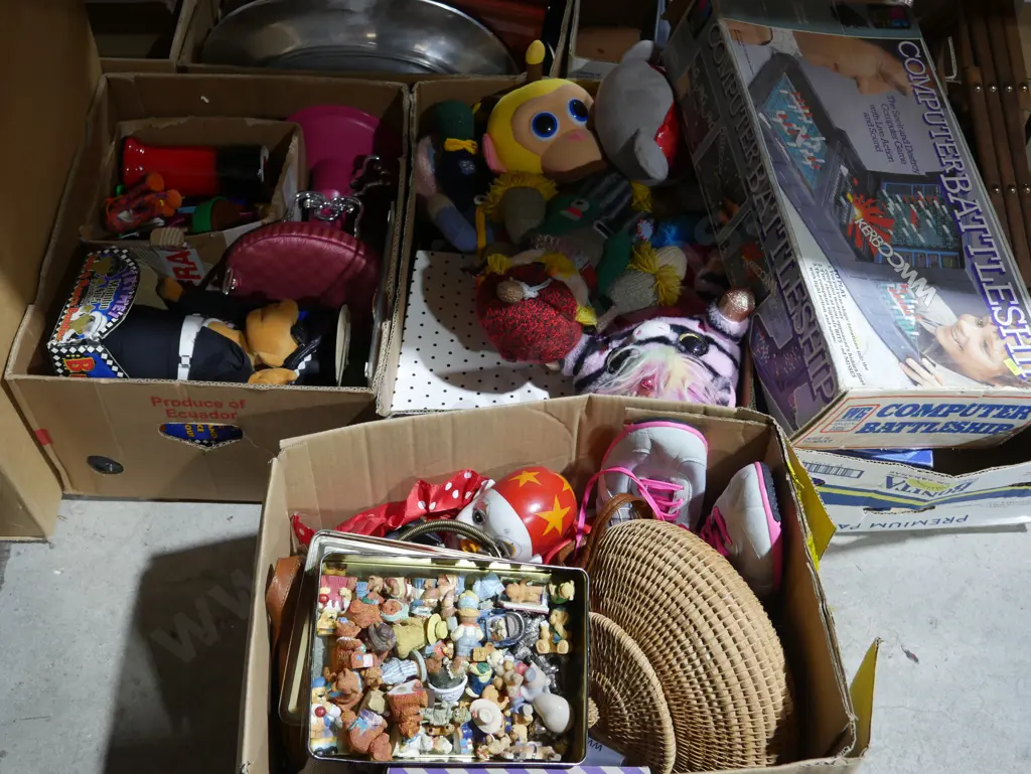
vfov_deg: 37.8
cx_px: 516
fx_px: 1132
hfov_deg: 49.0
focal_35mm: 38
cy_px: 387
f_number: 4.1
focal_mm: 19
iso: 640
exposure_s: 1/60
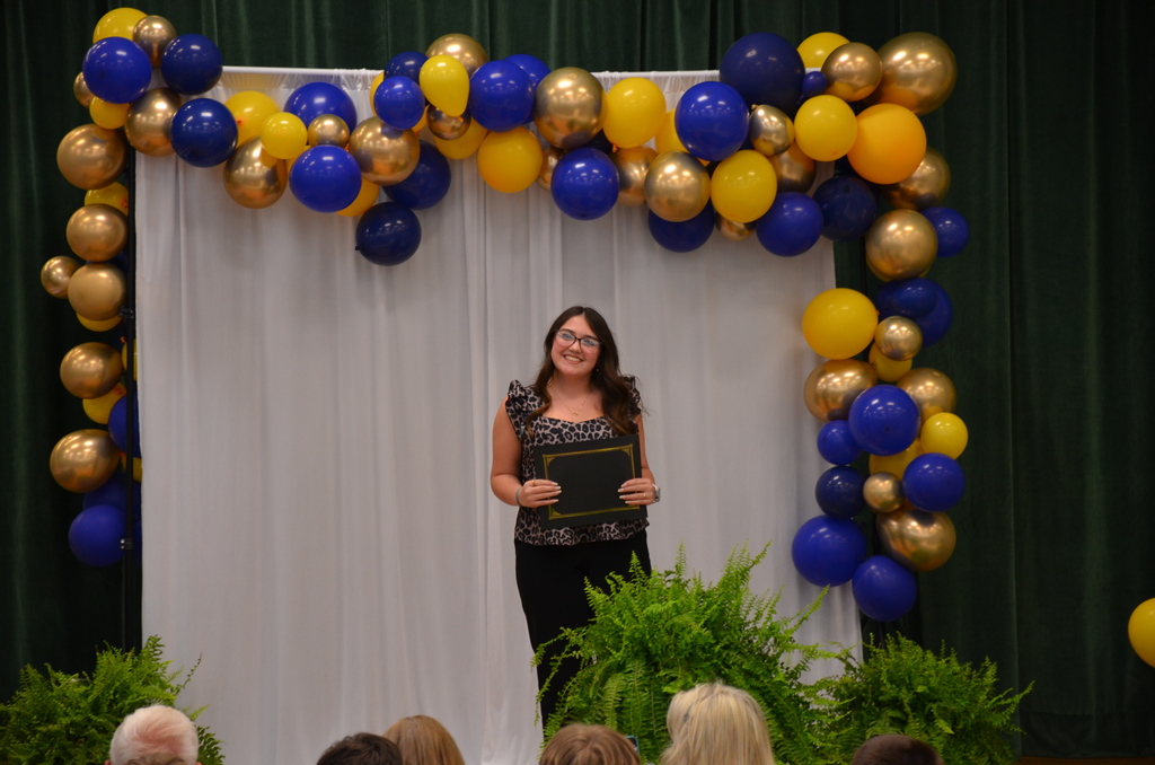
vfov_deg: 8.7
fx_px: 5042
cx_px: 578
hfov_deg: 13.1
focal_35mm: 158
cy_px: 382
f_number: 5.6
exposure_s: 1/30
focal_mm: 105
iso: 800
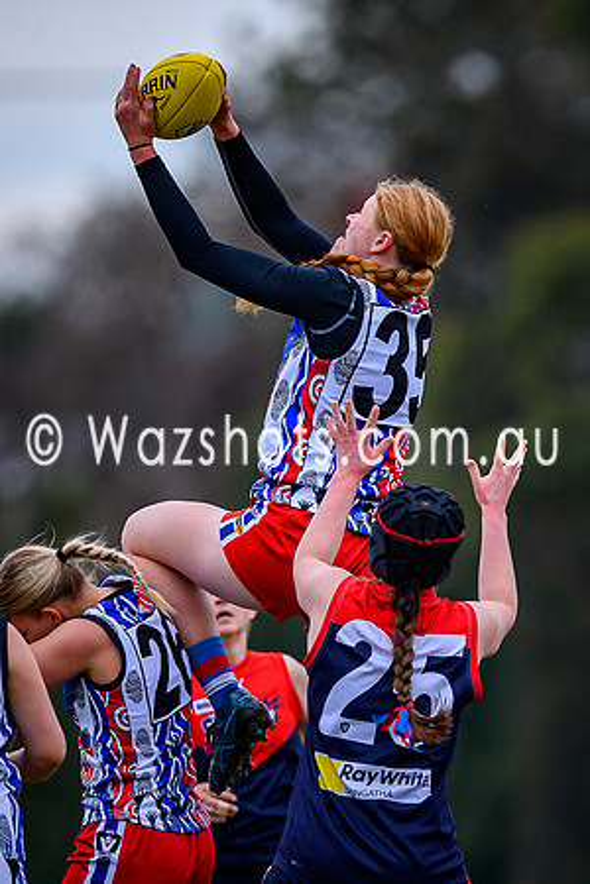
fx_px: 27937
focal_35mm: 1136
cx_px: 537
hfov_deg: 1.2
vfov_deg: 1.8
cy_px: 540
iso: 450
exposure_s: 1/1600
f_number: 4
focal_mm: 500
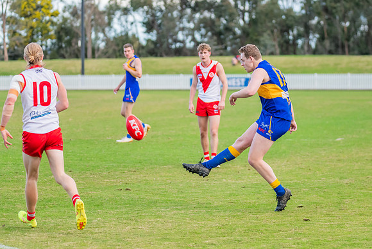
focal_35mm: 219
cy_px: 100
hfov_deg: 9.4
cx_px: 235
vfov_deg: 6.3
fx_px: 2268
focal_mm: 170
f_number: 4
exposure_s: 1/1250
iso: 1000
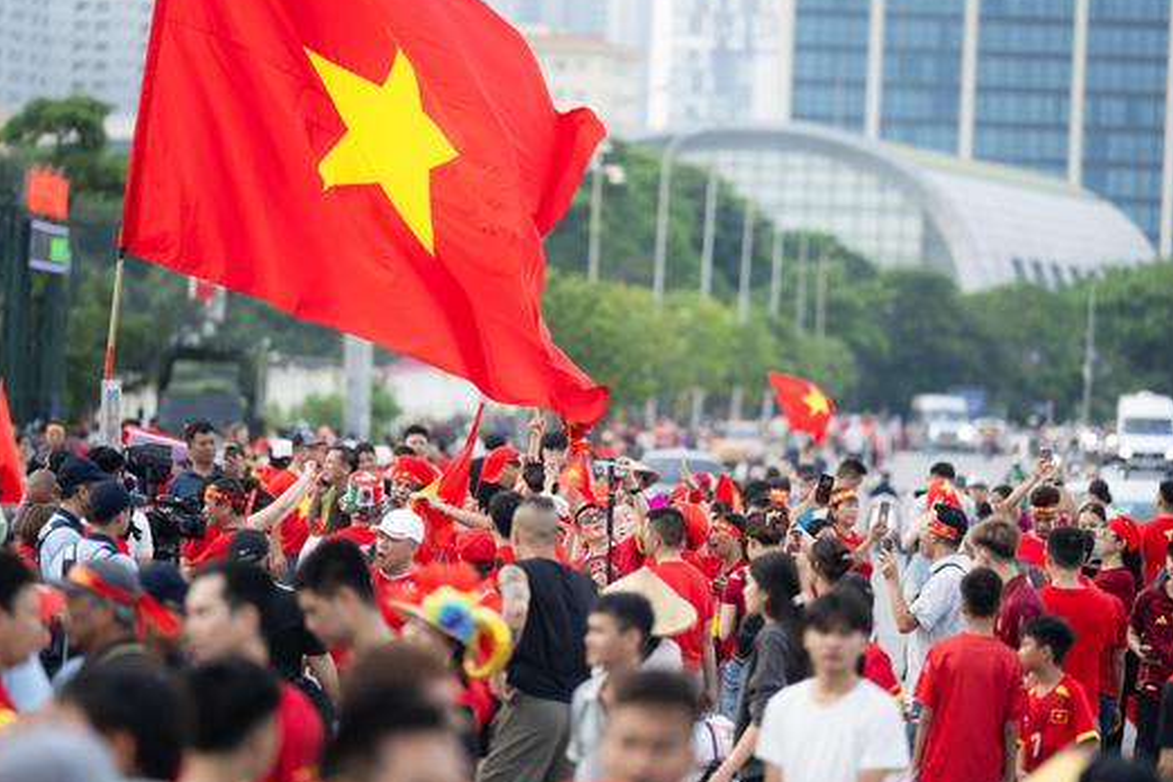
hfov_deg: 8.1
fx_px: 8243
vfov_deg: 5.4
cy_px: 355
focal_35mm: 253
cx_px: 613
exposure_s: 1/800
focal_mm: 200
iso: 400
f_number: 2.8
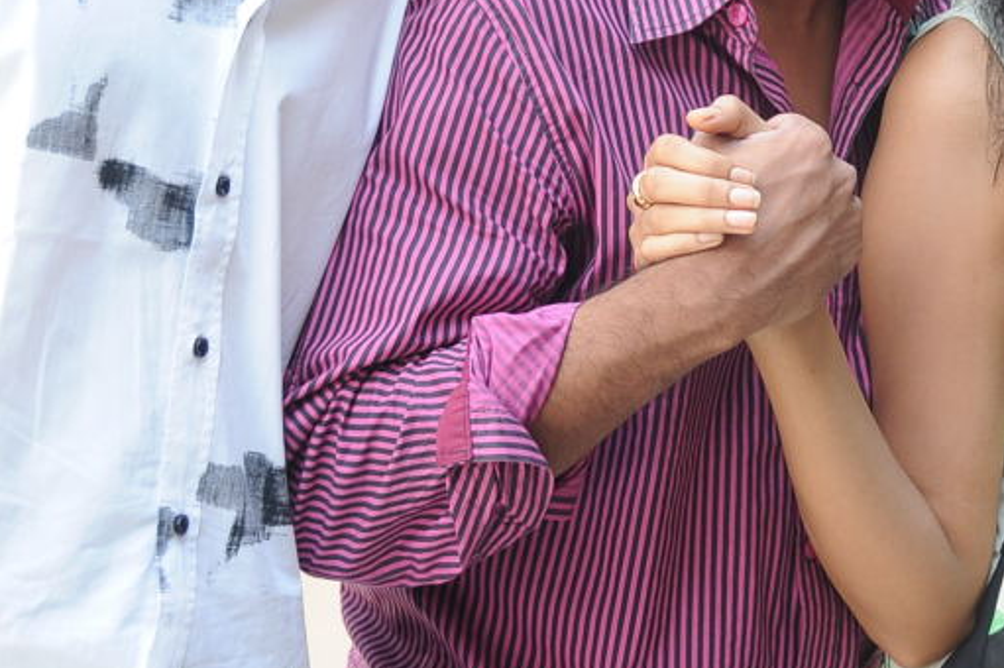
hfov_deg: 17.1
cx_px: 815
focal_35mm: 119
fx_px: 3317
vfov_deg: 11.5
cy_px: 140
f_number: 5.6
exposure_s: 1/125
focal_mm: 38
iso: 320
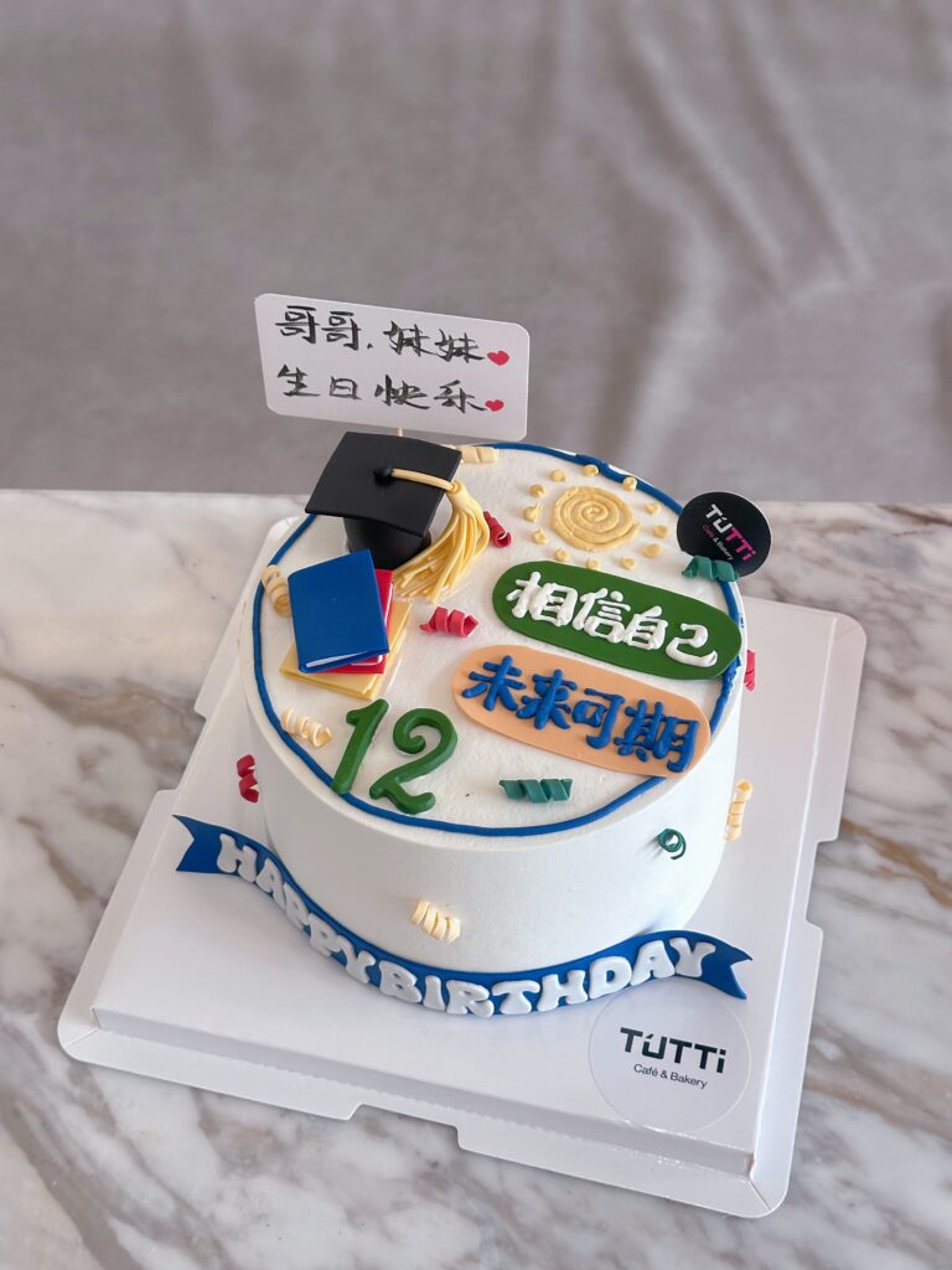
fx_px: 1760
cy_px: 635
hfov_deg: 30.3
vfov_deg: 39.7
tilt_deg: -52.0
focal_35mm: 48
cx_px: 476
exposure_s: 1/100
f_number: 1.78
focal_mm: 6.86
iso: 100
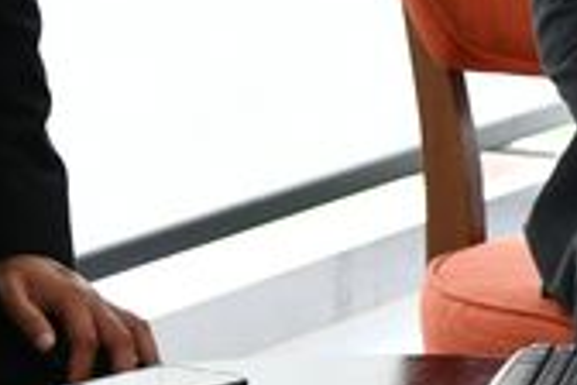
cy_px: -5
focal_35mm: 317
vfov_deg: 4.3
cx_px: 484
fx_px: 5080
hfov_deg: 6.5
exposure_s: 1/200
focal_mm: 35
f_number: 4.2
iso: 800
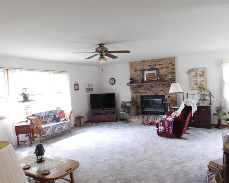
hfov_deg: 68.1
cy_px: 94
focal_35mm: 25
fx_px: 169
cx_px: 119
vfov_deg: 56.8
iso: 400
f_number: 3
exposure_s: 1/20
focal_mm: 4
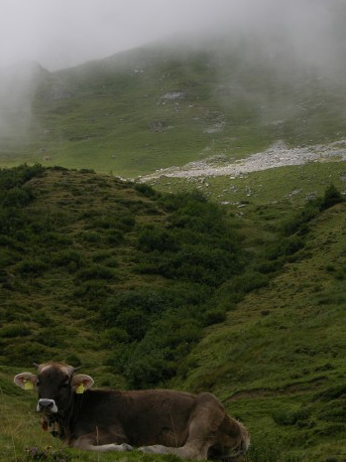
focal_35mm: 109
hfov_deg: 13.6
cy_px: 276
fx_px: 1452
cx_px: 234
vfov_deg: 18.0
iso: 50
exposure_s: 1/298
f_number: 5.8
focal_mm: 16.8
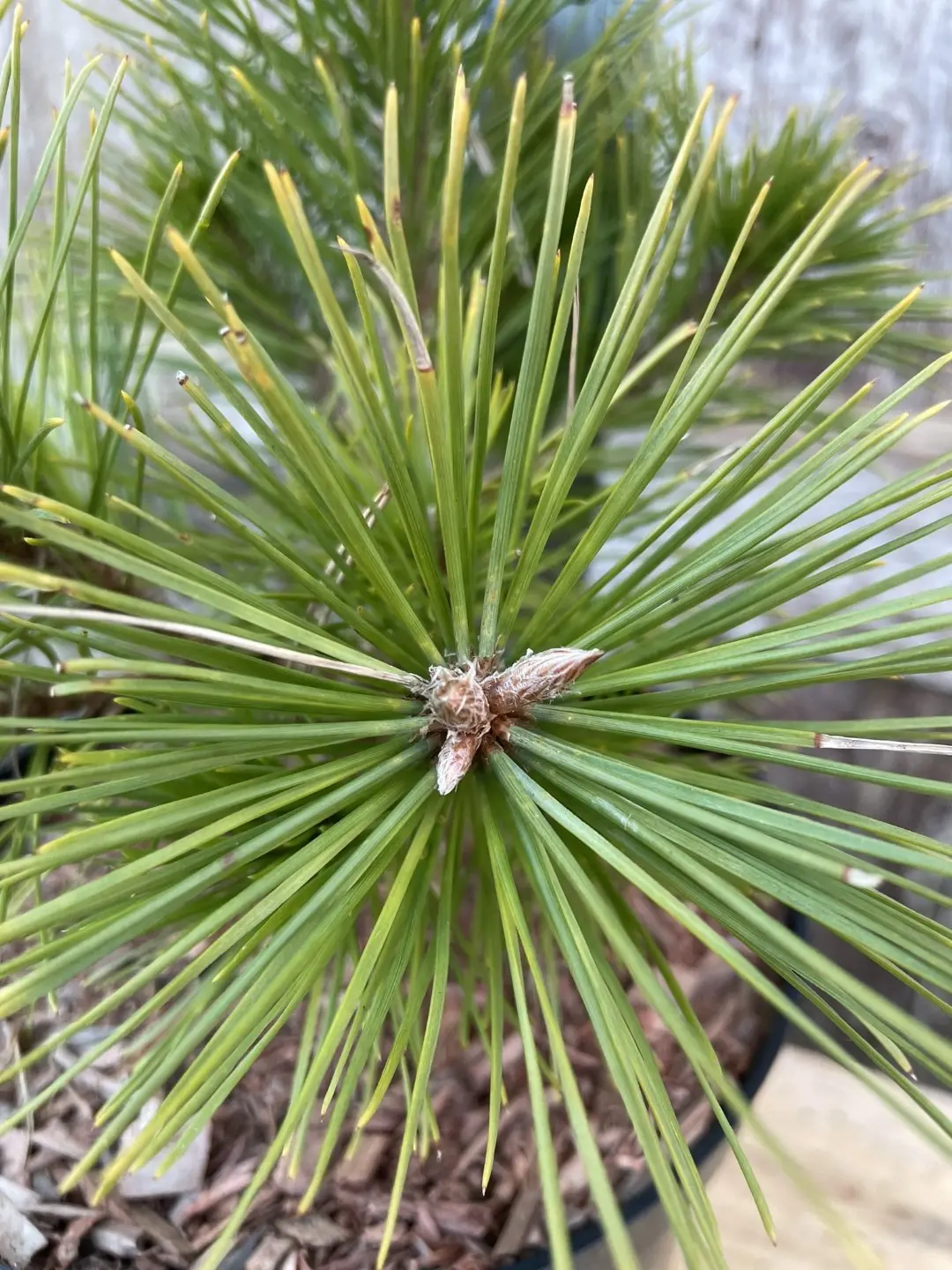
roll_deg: +0.5
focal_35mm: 26
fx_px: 953
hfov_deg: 53.1
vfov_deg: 67.3
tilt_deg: -31.3
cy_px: 635
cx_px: 476
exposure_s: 1/121
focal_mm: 4.2
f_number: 1.6
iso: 80
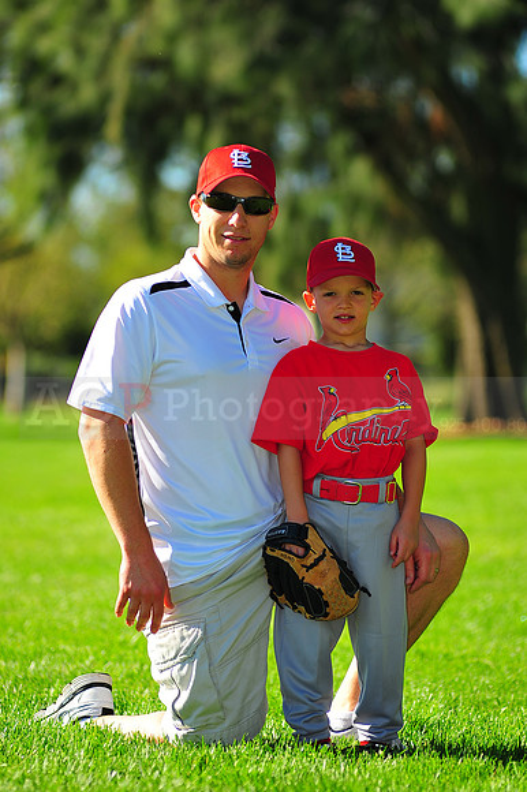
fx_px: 3957
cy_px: 396
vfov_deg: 11.4
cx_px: 264
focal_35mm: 180
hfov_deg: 7.6
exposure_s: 1/1000
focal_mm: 180
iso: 200
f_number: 4
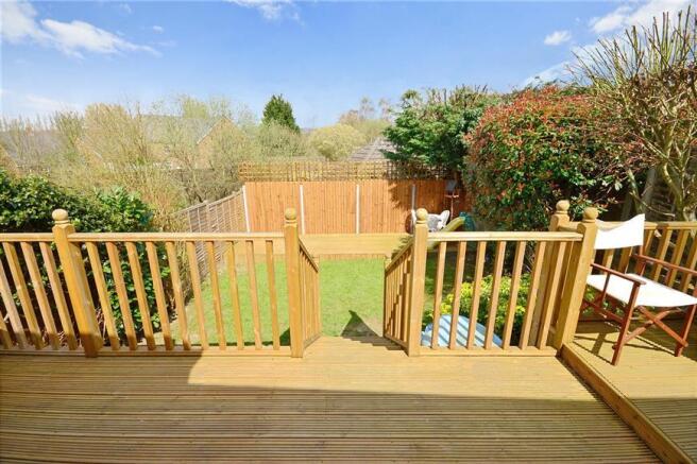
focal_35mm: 15
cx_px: 348
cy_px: 232
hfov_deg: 100.4
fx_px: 290
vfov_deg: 77.3
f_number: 11
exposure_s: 1/250
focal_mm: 10
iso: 400
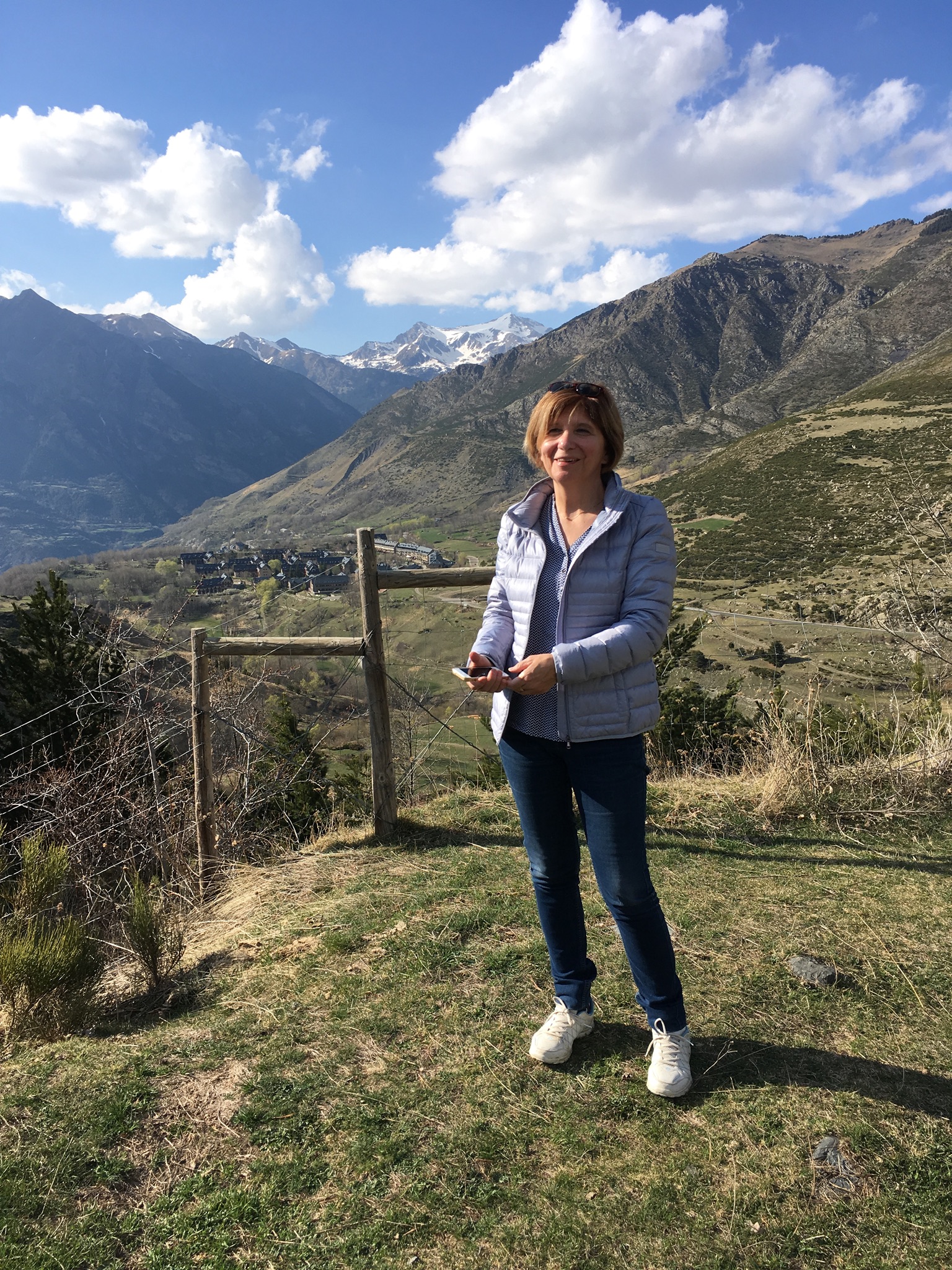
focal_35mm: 29
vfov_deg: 61.7
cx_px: 476
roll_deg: +1.4
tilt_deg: -9.0
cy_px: 635
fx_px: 1063
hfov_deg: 48.2
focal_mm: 4.15
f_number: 2.2
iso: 25
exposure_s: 1/1221
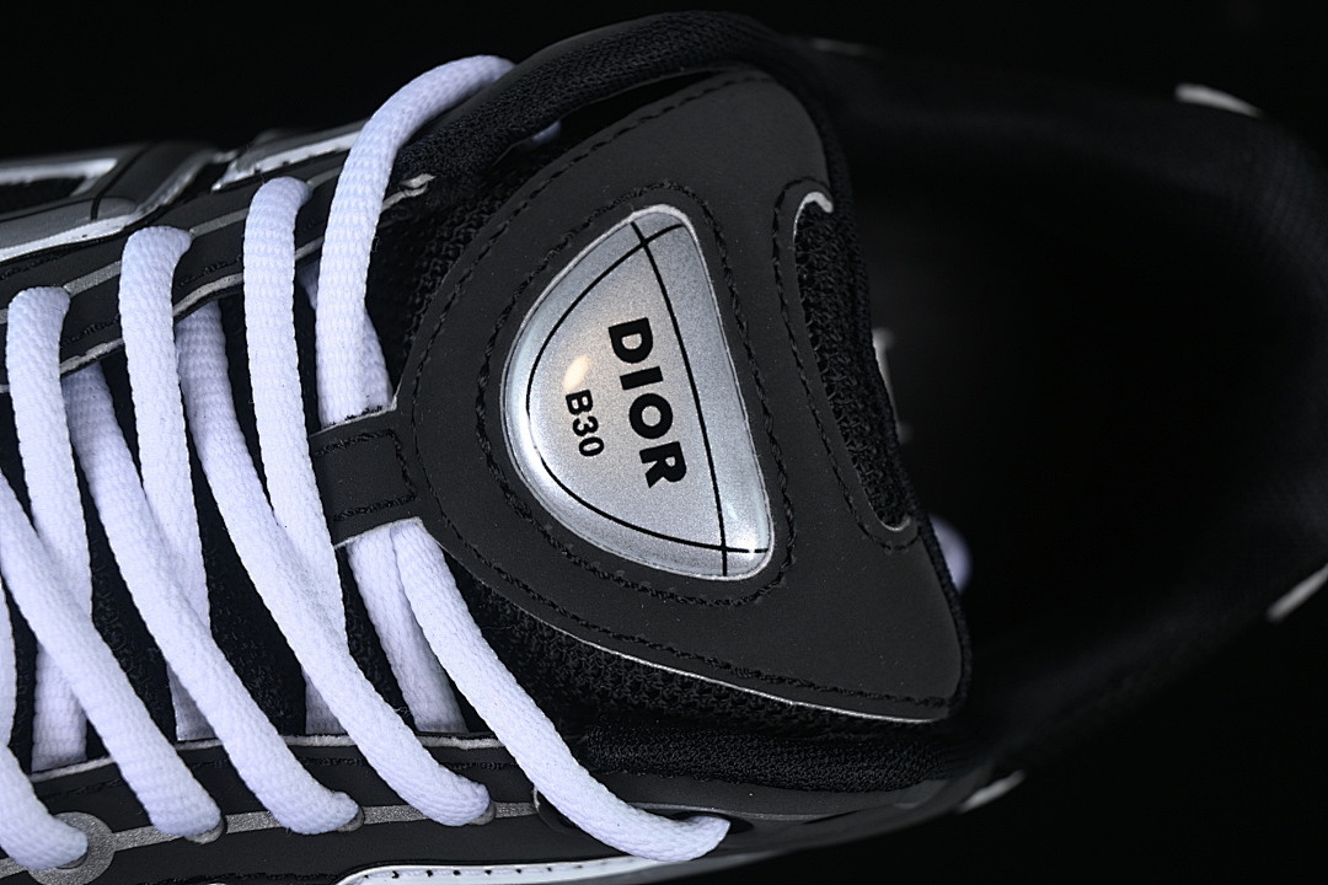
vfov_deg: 18.2
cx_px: 664
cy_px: 442
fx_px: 2766
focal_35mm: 75
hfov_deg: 27.0
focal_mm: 50
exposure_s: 1/50
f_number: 6.3
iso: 160
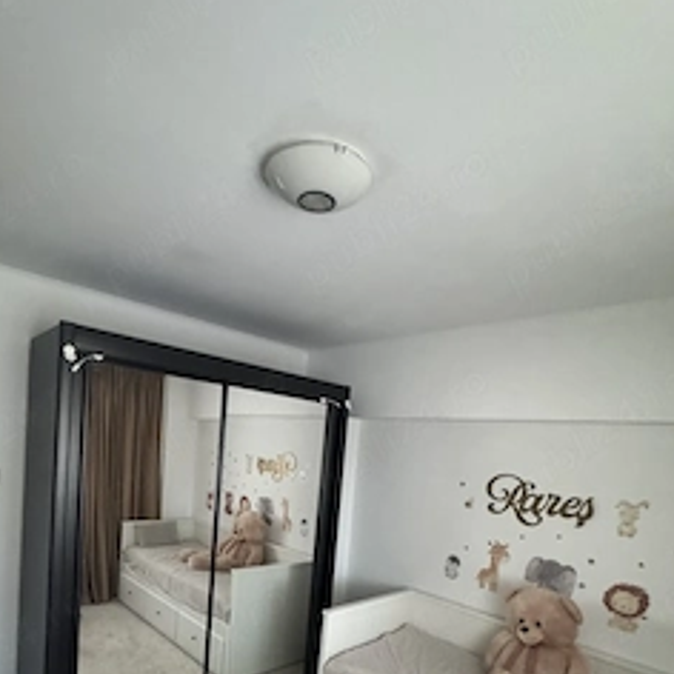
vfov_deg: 68.6
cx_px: 294
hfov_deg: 71.8
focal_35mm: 21
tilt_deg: -5.2
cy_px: 486
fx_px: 463
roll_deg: -4.8
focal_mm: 2.22
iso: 1000
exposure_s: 1/50
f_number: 2.2
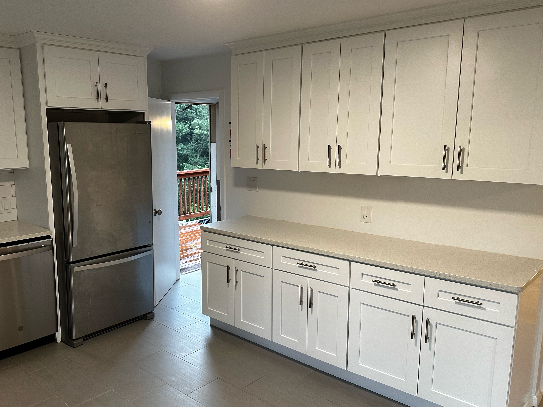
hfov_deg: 59.3
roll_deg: +1.0
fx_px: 471
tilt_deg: -9.8
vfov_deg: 46.8
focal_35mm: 30
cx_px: 210
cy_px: 218
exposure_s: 1/60
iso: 200
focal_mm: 6.86
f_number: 1.78
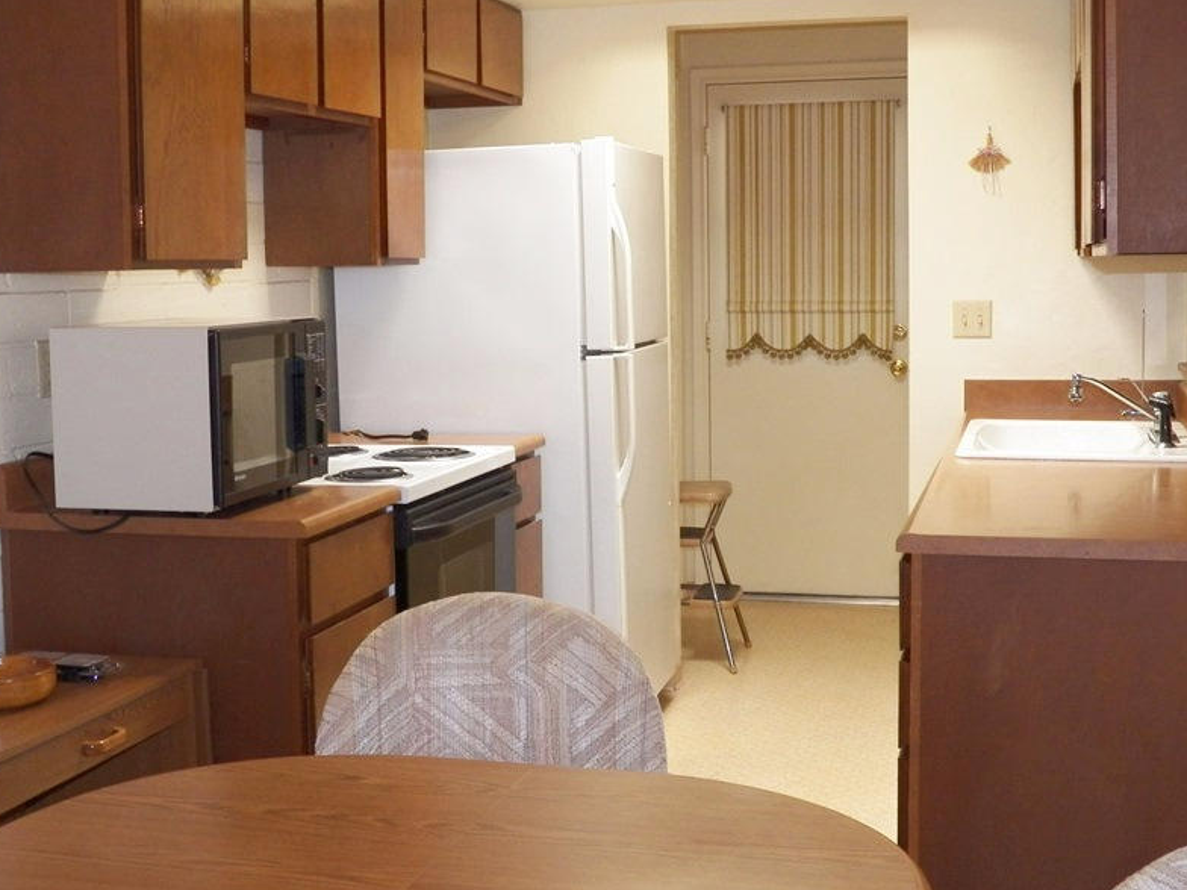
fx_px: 1749
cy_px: 431
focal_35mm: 51
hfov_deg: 37.5
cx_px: 541
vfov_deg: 28.6
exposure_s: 1/30
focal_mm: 7.1
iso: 250
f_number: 3.2
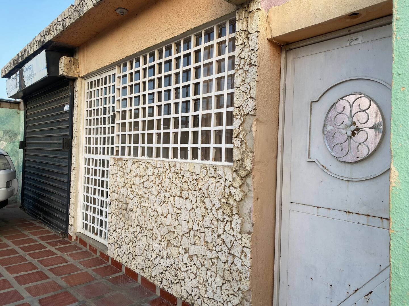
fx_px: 307
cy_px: 153
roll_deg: -2.5
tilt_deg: -0.4
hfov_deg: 67.3
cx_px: 204
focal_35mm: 26
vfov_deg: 53.1
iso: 32
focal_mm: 4.25
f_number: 1.8
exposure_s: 1/244
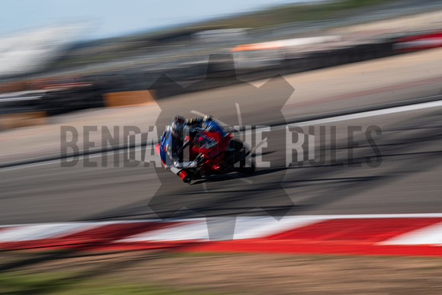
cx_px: 221
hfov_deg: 19.1
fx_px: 1314
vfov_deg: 12.8
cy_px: 148
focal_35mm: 107
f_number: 20
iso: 160
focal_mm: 71.5
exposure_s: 1/20
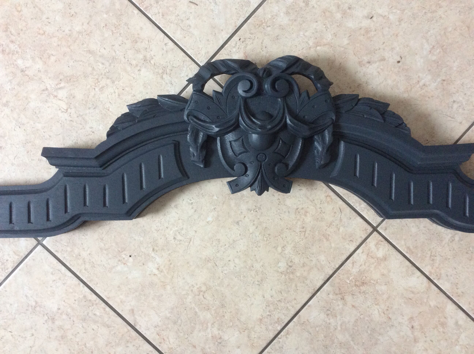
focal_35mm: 32
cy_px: 177
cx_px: 237
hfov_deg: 56.9
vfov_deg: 44.1
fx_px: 438
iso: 160
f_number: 2.4
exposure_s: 1/25
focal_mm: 3.3
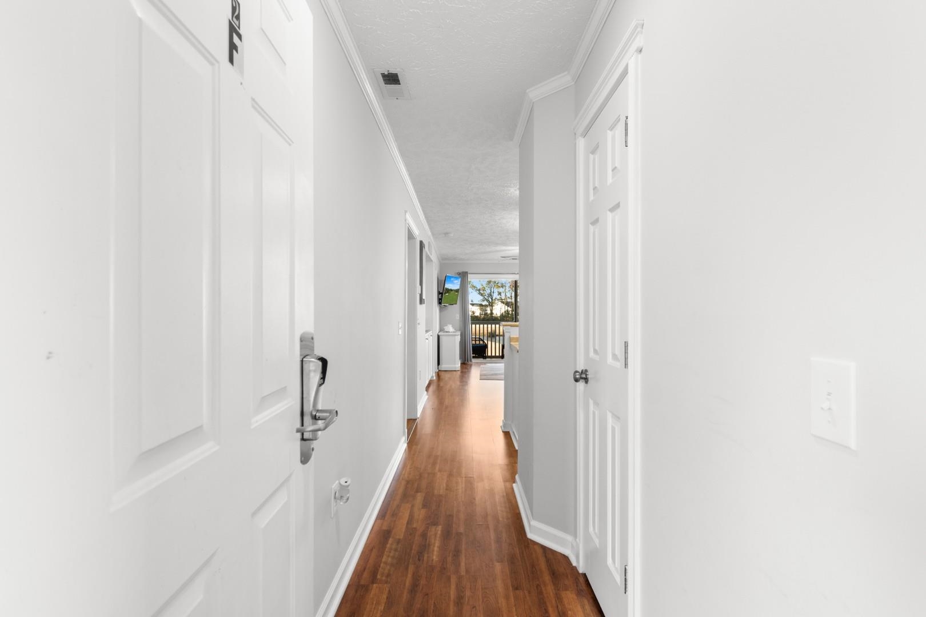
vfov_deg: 73.7
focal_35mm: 16
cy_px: 308
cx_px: 463
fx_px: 412
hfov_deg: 96.7
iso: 100
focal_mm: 11
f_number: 4.8
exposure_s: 1/3
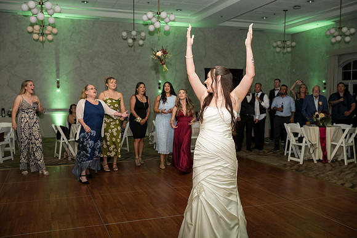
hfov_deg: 54.4
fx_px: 347
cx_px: 178
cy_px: 119
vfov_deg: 37.9
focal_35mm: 35
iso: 1600
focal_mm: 35
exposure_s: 1/320
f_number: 4
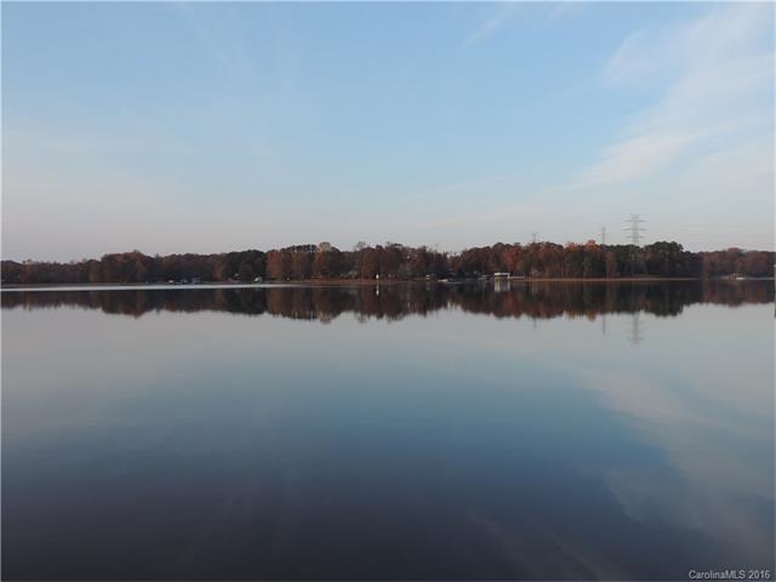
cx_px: 388
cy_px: 291
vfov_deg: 42.9
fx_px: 740
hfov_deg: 55.4
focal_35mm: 33
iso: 80
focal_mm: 5.8
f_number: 3.2
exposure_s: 1/400
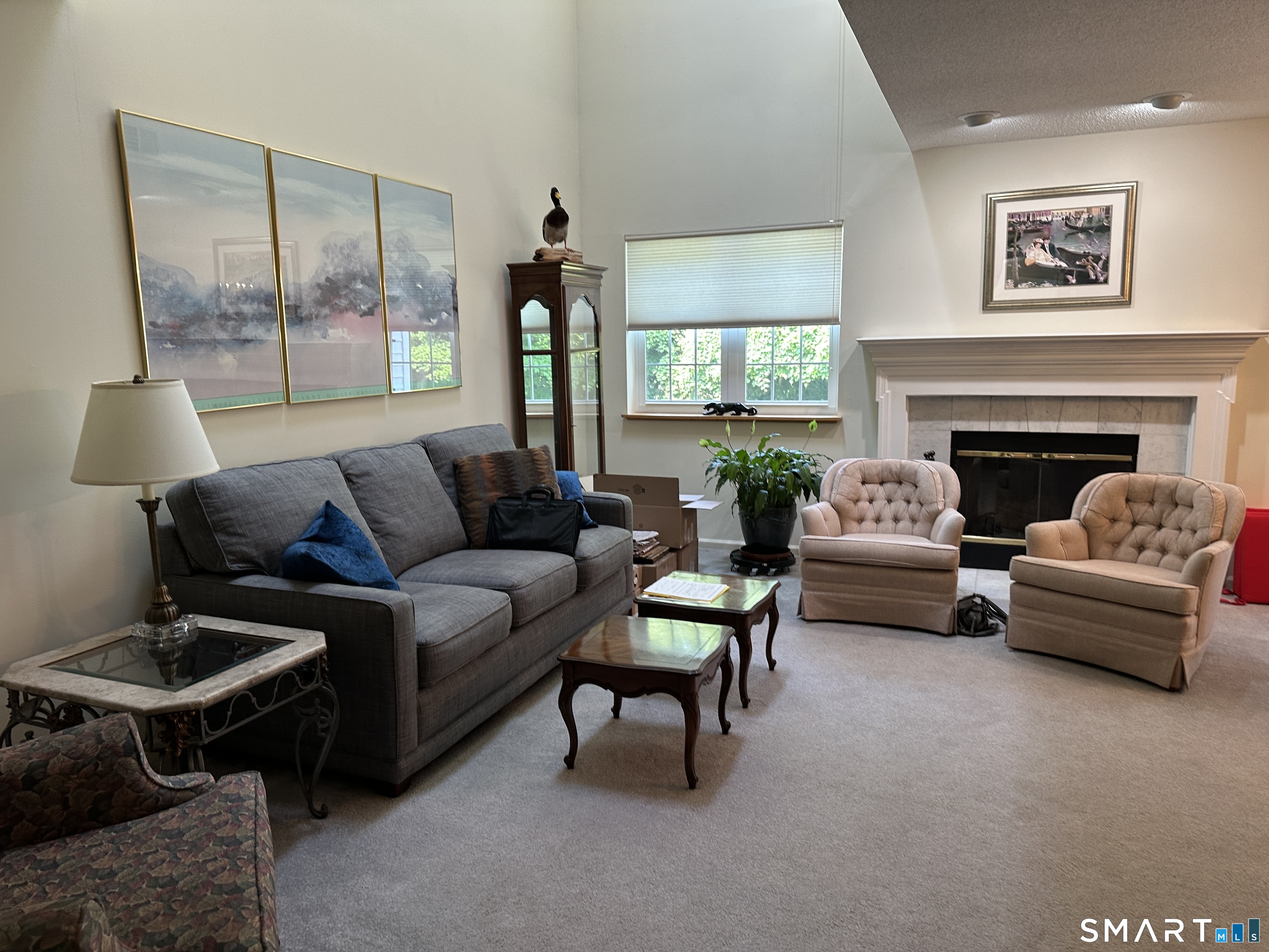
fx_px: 880
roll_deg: +1.2
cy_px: 476
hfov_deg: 71.6
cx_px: 634
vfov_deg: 56.8
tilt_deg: -6.8
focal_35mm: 24
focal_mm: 6.86
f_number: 1.78
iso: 125
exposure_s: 1/60
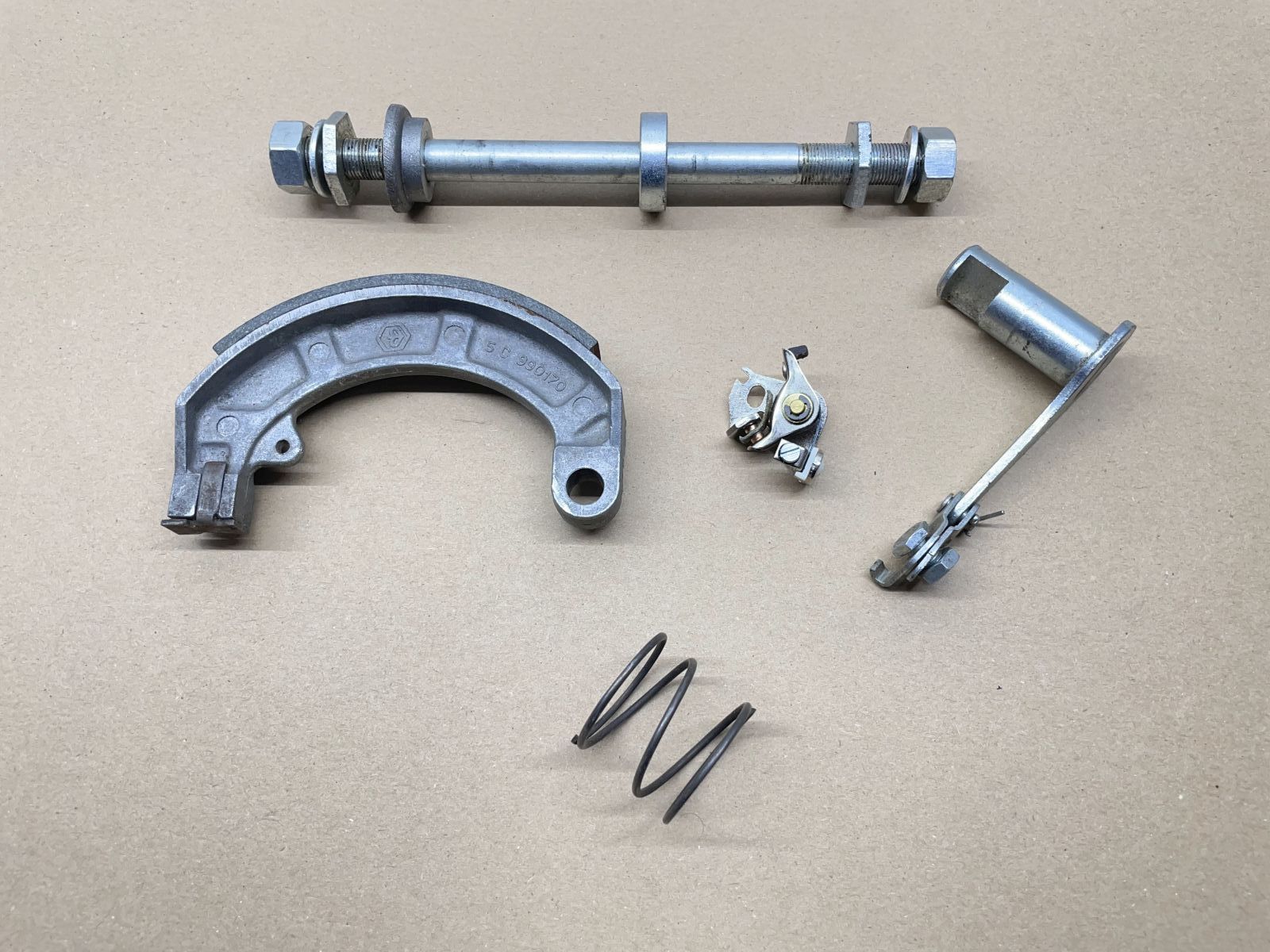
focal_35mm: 26
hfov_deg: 67.3
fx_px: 954
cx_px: 635
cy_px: 476
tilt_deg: -72.5
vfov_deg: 53.1
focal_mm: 4.2
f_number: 1.6
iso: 64
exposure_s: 1/100
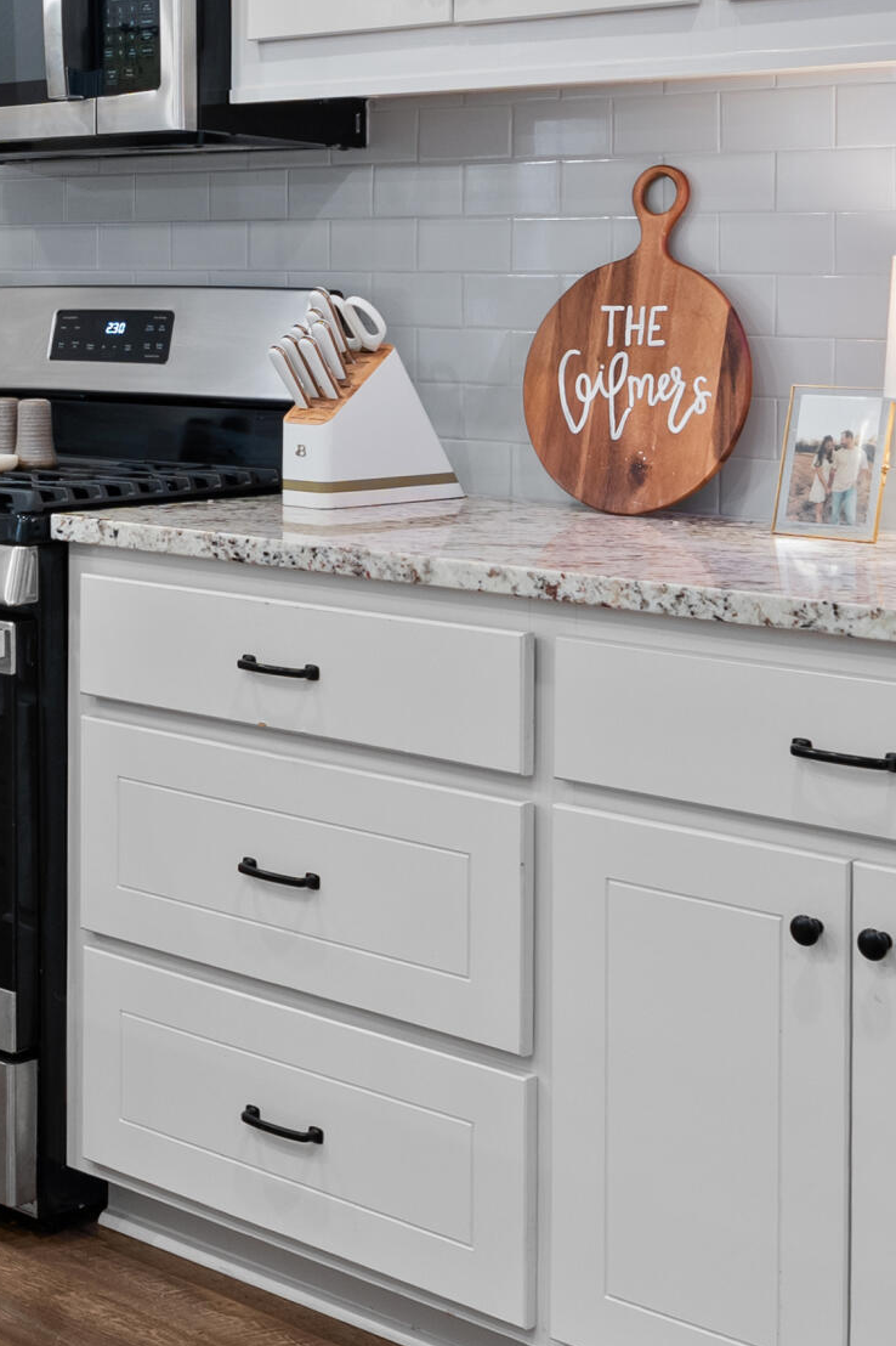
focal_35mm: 65
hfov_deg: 19.4
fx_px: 2428
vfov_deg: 30.6
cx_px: -236
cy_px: 406
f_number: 5
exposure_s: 1/6
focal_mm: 16
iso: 320
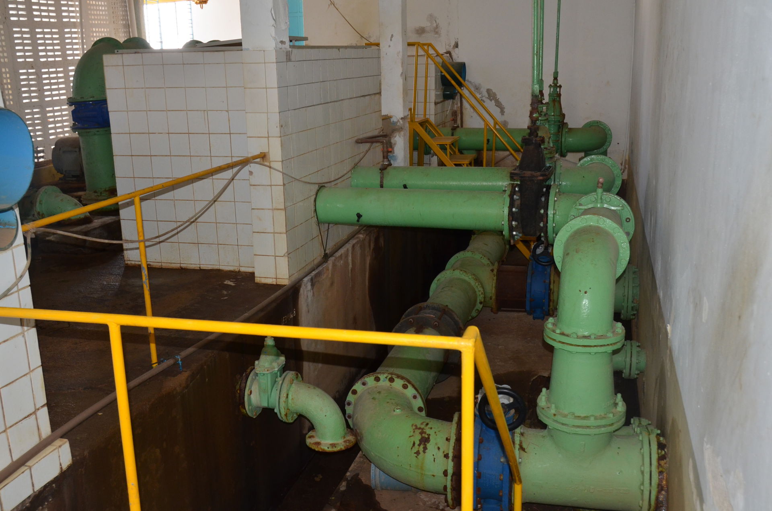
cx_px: 386
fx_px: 770
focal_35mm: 36
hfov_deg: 53.2
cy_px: 256
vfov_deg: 36.7
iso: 800
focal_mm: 24
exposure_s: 1/125
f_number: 6.3
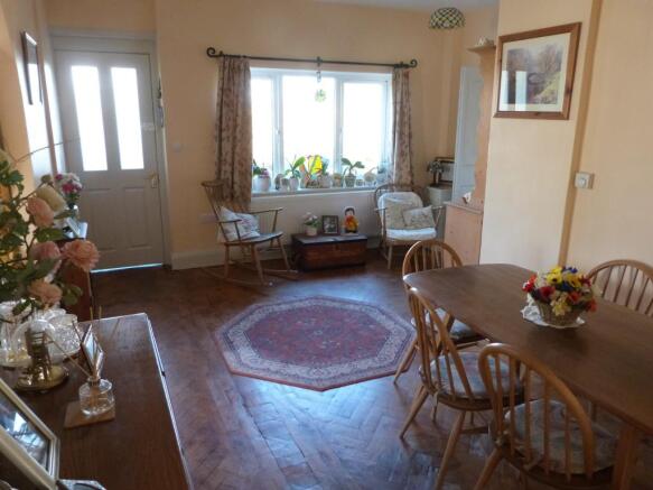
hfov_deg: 69.4
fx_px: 472
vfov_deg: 54.9
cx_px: 326
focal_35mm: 25
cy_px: 245
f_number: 2.8
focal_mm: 4.5
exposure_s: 1/40
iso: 400
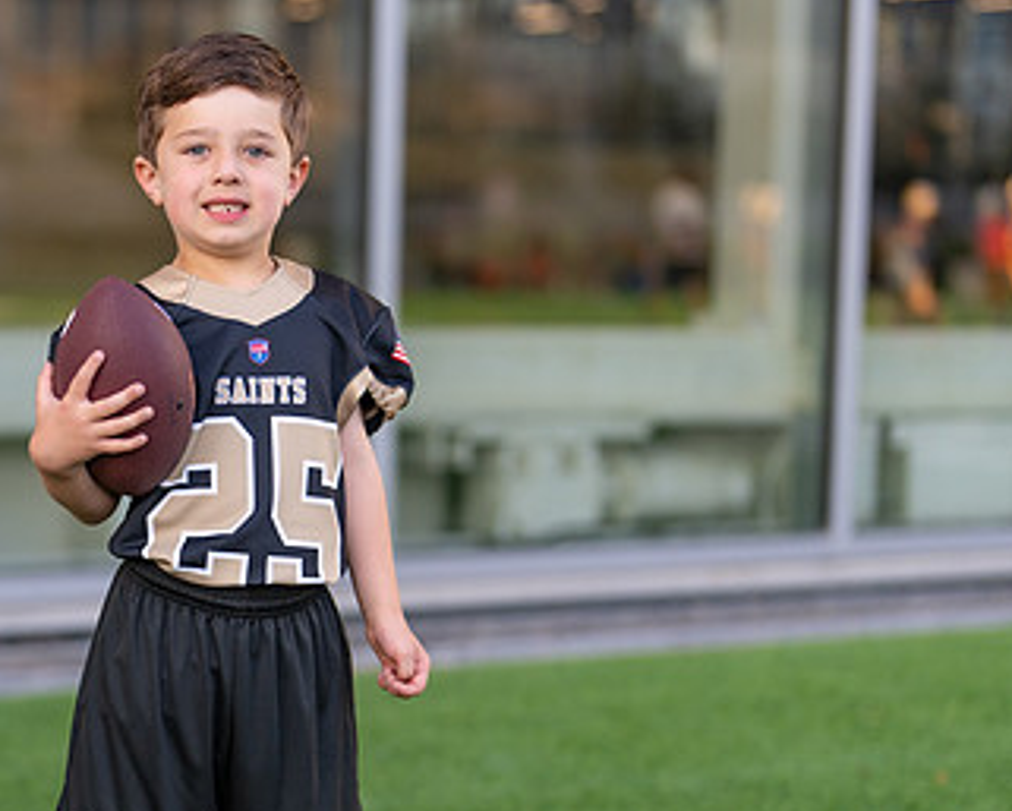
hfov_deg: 19.2
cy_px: 515
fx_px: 2966
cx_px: 199
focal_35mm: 99
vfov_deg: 15.5
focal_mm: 50
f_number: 1.2
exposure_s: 1/1000
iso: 200
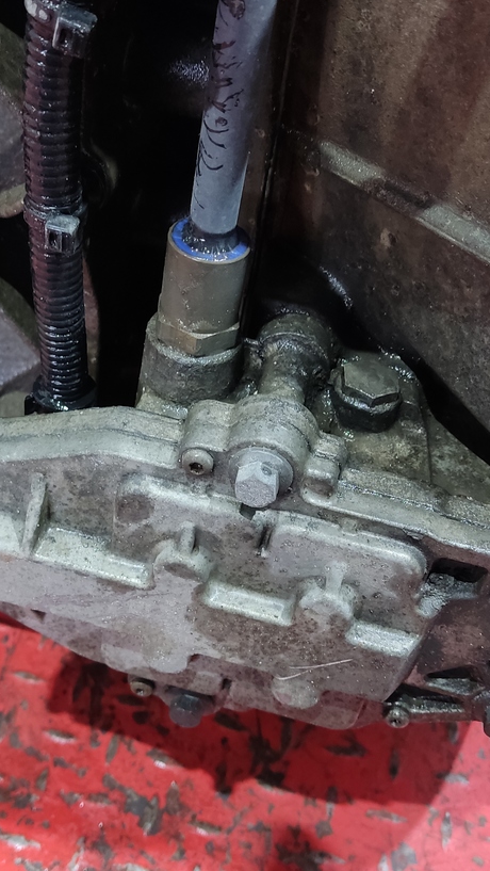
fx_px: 923
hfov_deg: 29.6
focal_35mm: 40
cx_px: 179
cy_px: 465
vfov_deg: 50.4
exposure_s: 1/33
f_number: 1.79
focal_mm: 4.71
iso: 672
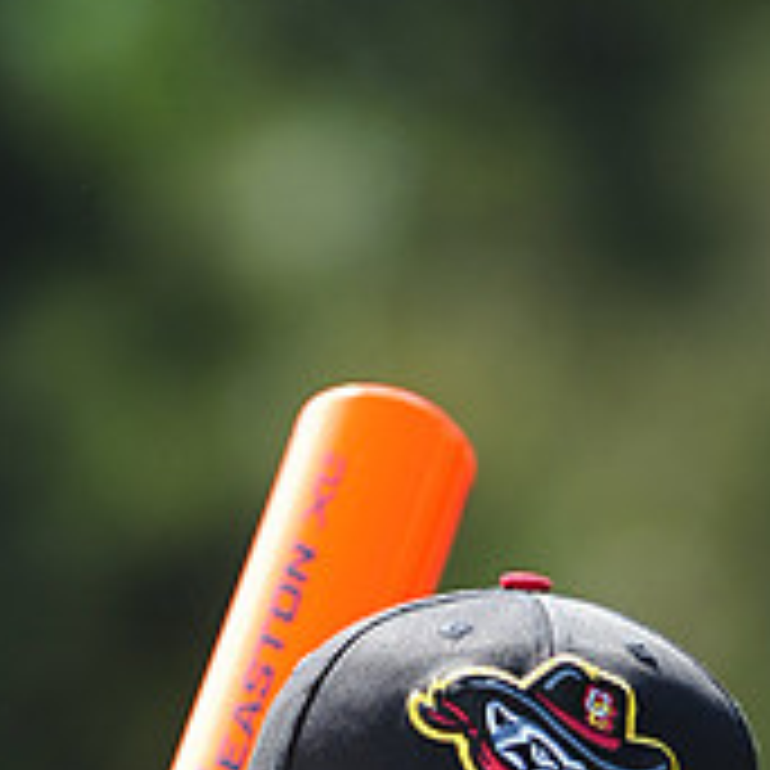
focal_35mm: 576
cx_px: 482
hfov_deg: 3.0
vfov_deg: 3.0
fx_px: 14496
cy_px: 1166
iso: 320
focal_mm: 200
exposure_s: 1/1250
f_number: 4.5
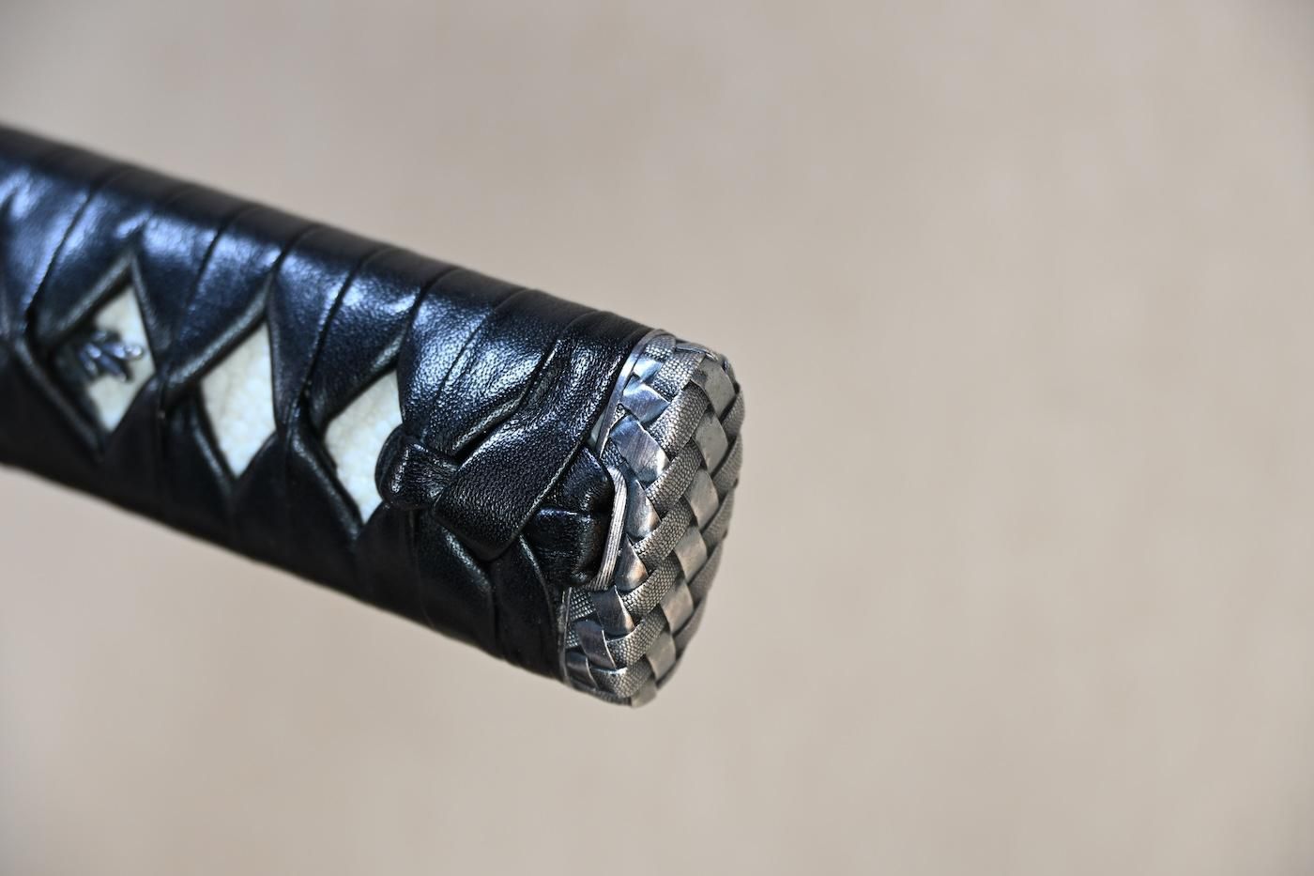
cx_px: 657
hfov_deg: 20.9
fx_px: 3558
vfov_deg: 14.0
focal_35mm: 98
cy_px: 438
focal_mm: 65
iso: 100
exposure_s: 1/2
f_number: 5
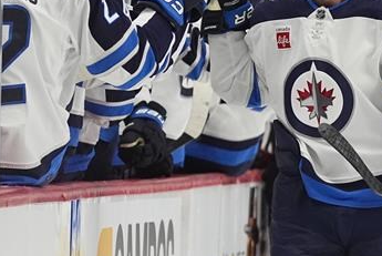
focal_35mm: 589
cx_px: 332
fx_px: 6258
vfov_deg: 2.3
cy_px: 84
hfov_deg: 3.5
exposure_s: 1/1600
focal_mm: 209
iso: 5000
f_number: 5.6
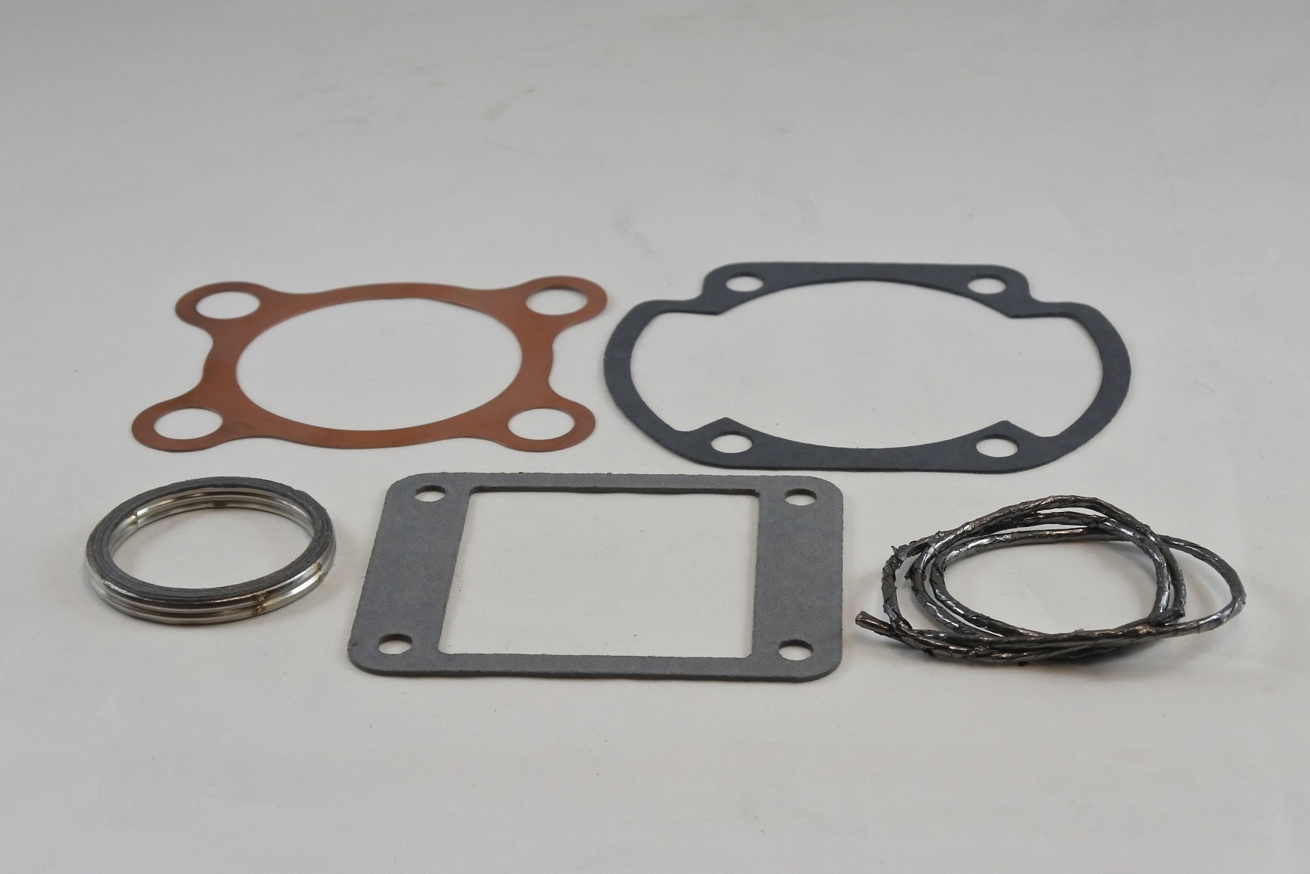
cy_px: 437
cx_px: 655
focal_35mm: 60
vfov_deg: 22.6
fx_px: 2183
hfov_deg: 33.4
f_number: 4.8
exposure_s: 1/200
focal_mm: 22.3
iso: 400
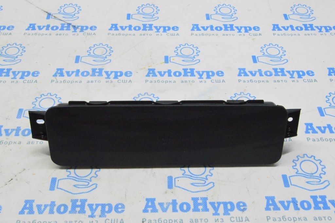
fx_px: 418
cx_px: 168
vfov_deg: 29.8
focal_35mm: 45
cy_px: 112
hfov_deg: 43.6
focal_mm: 30
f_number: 20
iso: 6400
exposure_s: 1/20
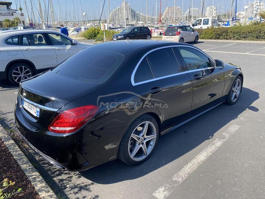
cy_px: 100
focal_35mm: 26
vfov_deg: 53.1
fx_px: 199
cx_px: 132
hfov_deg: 67.3
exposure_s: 1/1072
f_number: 1.8
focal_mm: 4.25
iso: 32
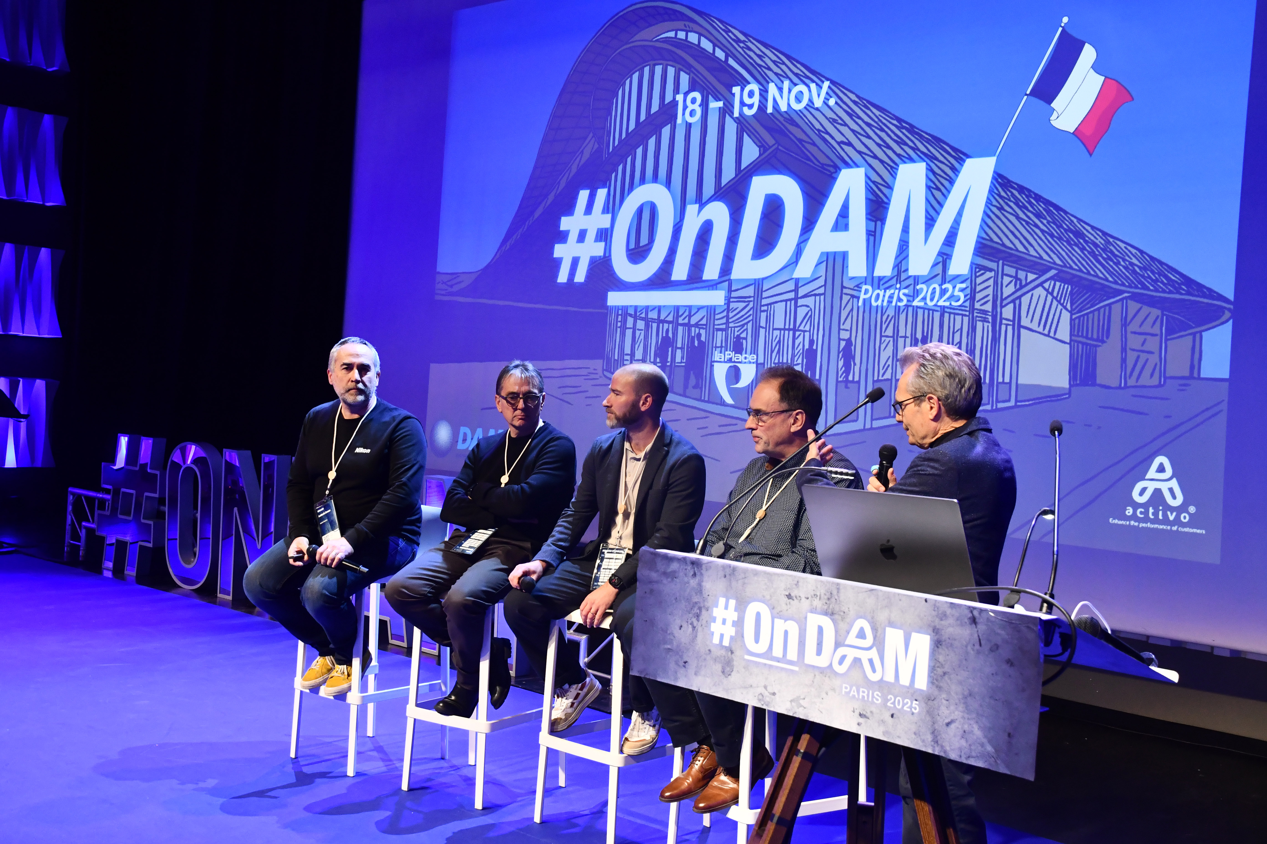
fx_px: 1425
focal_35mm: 40
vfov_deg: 33.0
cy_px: 422
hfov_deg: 47.9
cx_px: 634
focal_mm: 27
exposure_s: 1/80
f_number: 5.6
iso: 1600
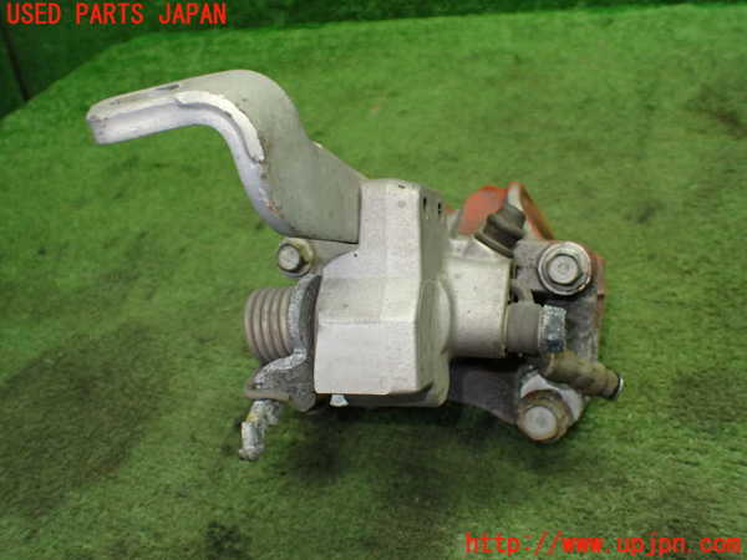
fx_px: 647
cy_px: 280
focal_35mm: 30
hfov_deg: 60.0
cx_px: 374
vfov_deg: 46.8
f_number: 2.3
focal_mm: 5.4
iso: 640
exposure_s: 1/125
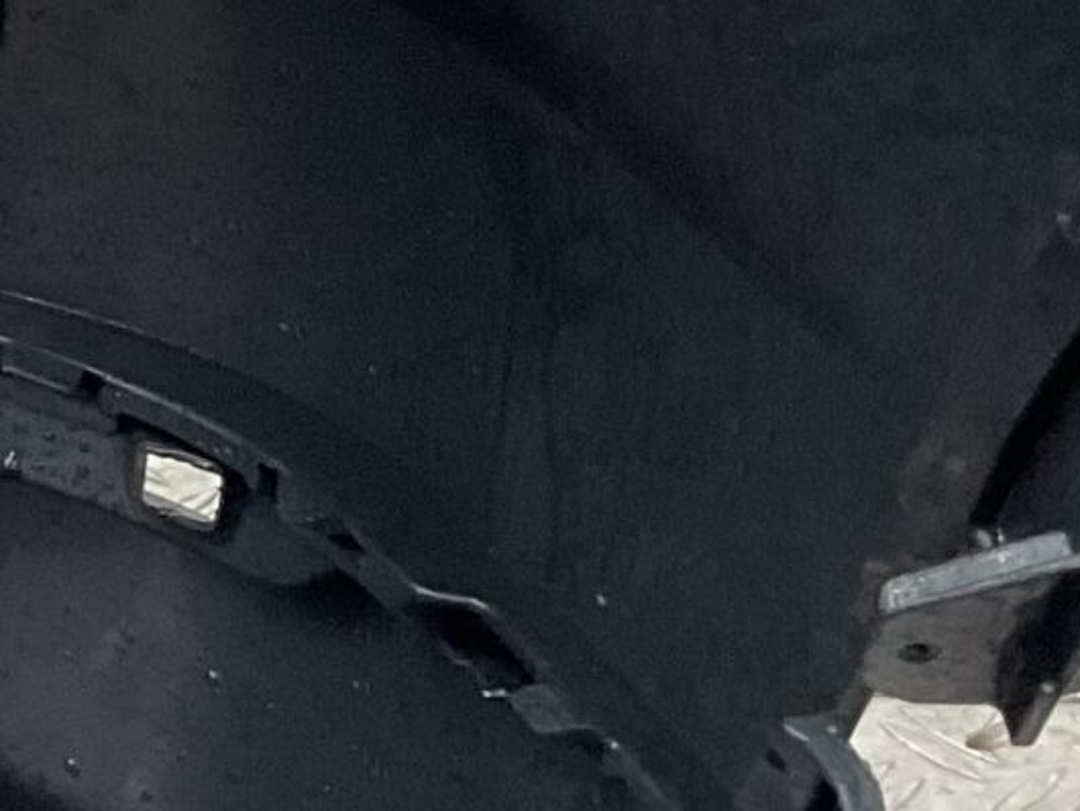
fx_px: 4370
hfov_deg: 12.5
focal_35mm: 140
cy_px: 273
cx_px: -1011
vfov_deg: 10.6
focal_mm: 3
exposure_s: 1/100
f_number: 1.8
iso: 50
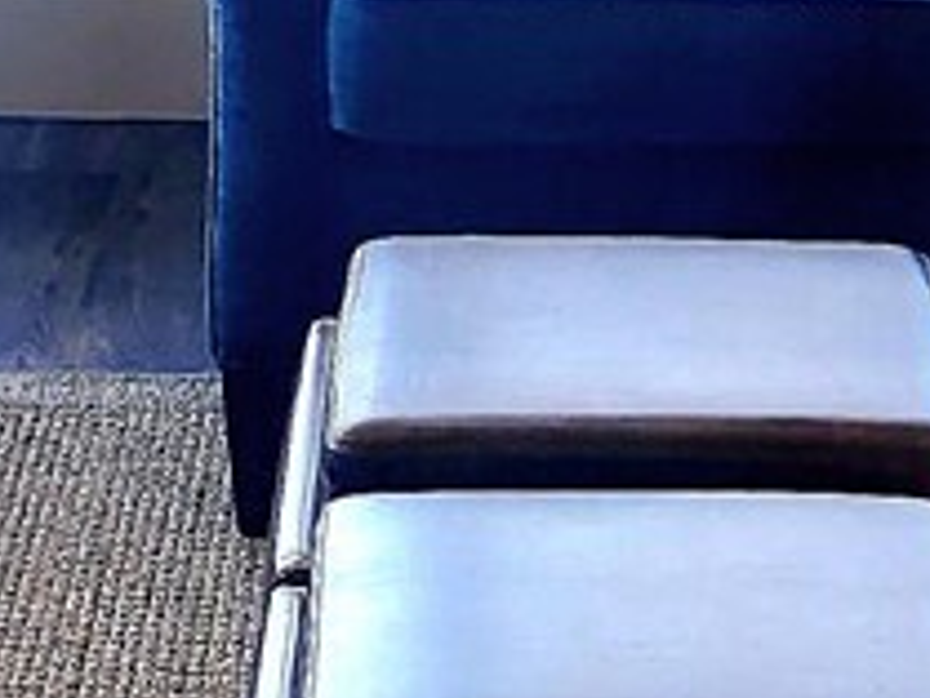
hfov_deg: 11.2
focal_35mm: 176
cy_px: -618
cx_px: 547
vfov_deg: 8.1
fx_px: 4731
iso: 40
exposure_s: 1/182
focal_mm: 6.4
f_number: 1.8
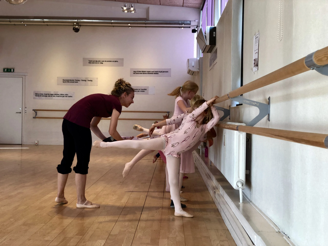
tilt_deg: -1.3
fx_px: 493
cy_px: 123
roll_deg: -0.5
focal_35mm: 52
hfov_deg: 36.8
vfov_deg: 28.0
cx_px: 164
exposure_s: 1/50
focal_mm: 6
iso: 64
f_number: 2.4
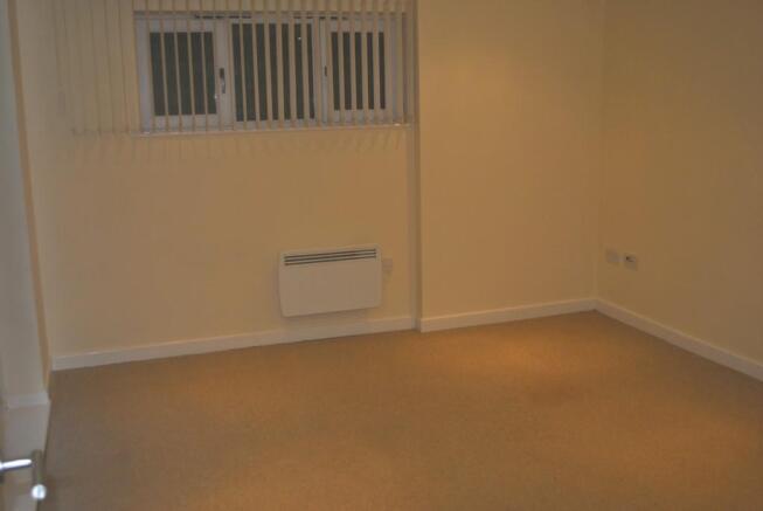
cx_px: 382
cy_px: 256
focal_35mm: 36
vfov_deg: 37.0
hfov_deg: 53.1
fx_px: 764
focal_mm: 24
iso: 200
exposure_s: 1/60
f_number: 4
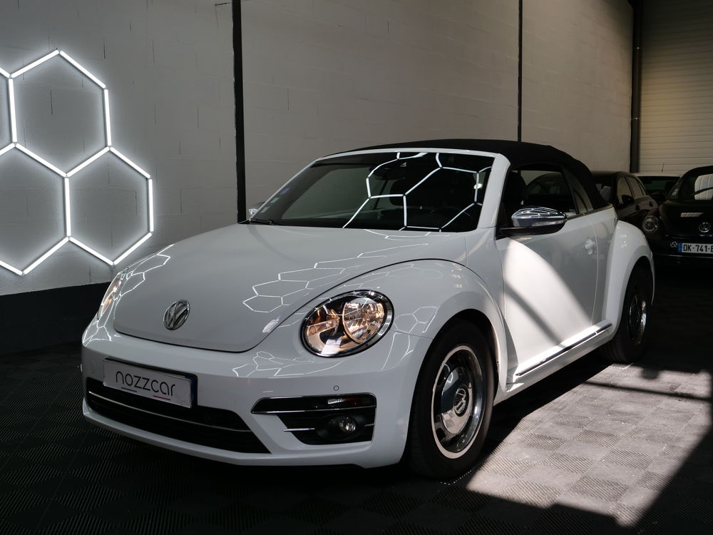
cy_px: 268
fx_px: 783
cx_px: 356
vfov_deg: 37.7
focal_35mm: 38
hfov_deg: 49.0
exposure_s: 1/125
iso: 200
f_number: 3.9
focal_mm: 19
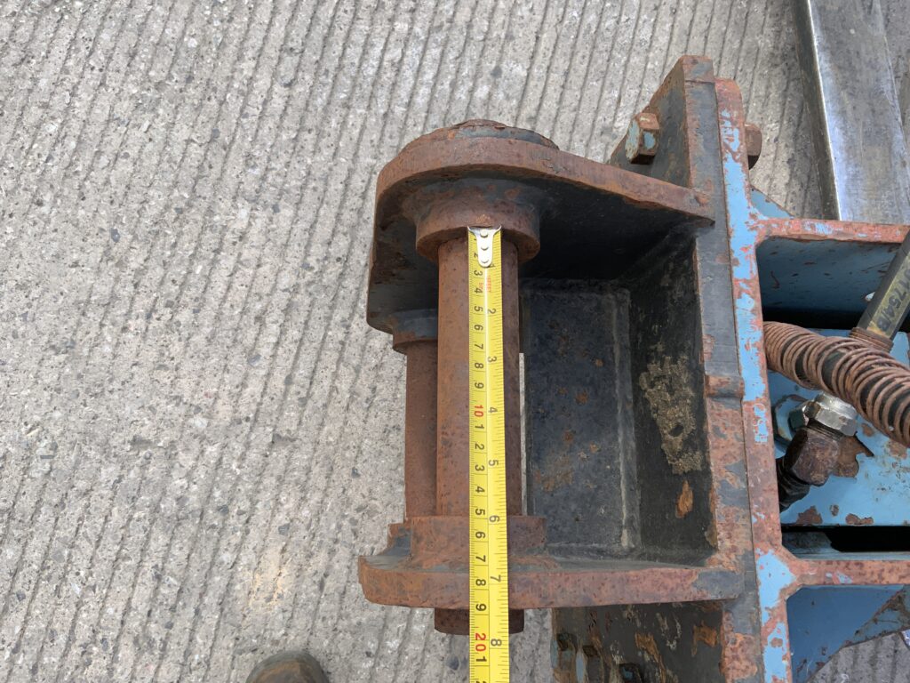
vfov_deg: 48.2
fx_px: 762
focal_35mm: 29
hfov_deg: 61.7
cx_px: 455
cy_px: 342
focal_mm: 3
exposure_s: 1/700
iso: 16
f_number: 1.8
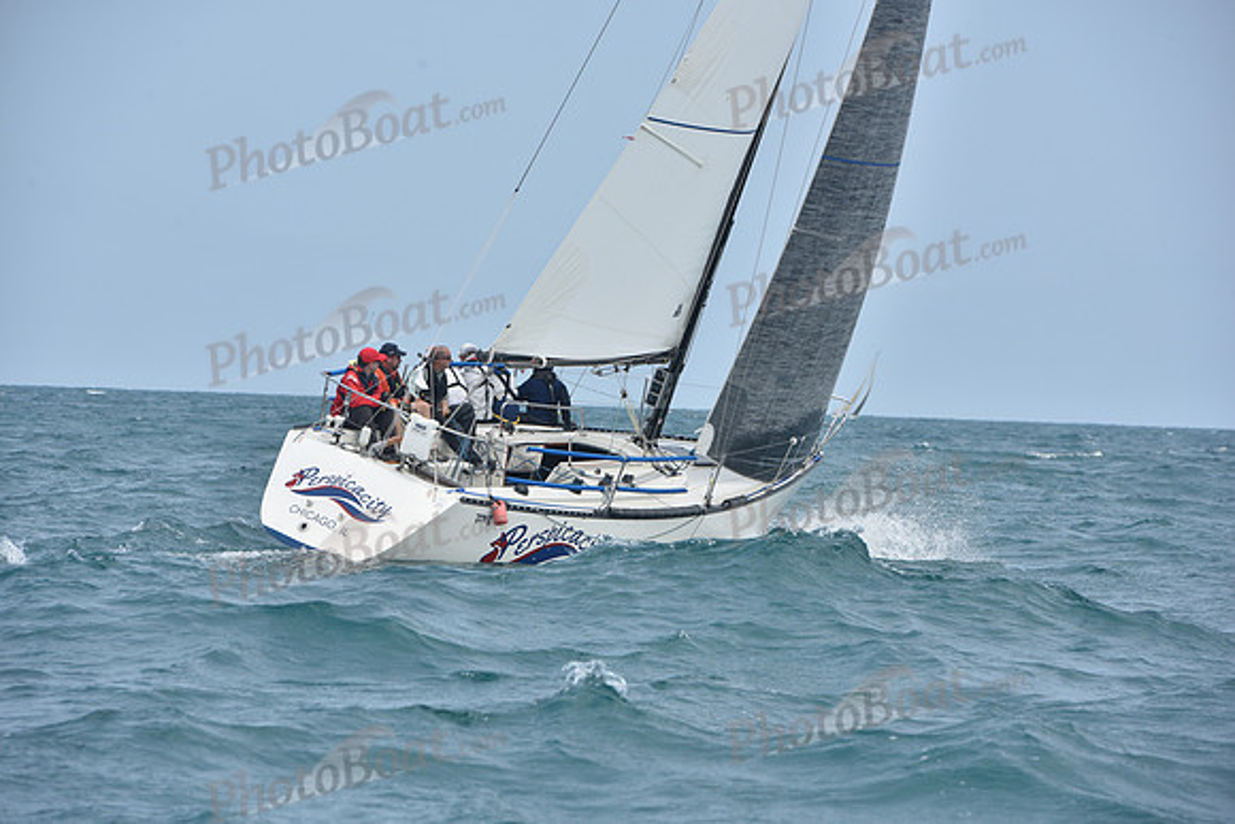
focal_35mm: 200
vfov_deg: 6.9
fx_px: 6862
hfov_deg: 10.3
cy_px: 412
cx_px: 618
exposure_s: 1/800
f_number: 10
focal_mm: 200
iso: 250
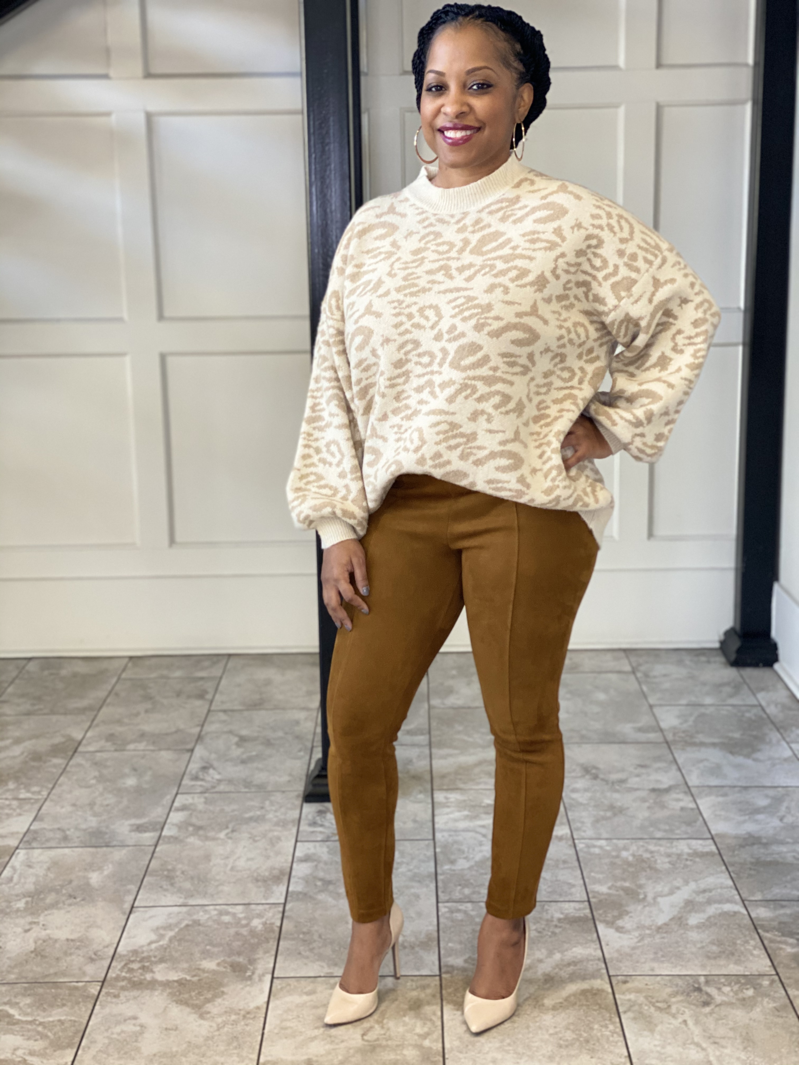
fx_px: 1600
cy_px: 532
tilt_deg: -11.0
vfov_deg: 36.8
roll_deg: +0.7
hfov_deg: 28.0
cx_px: 400
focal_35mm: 52
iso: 160
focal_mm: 6
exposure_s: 1/60
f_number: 2
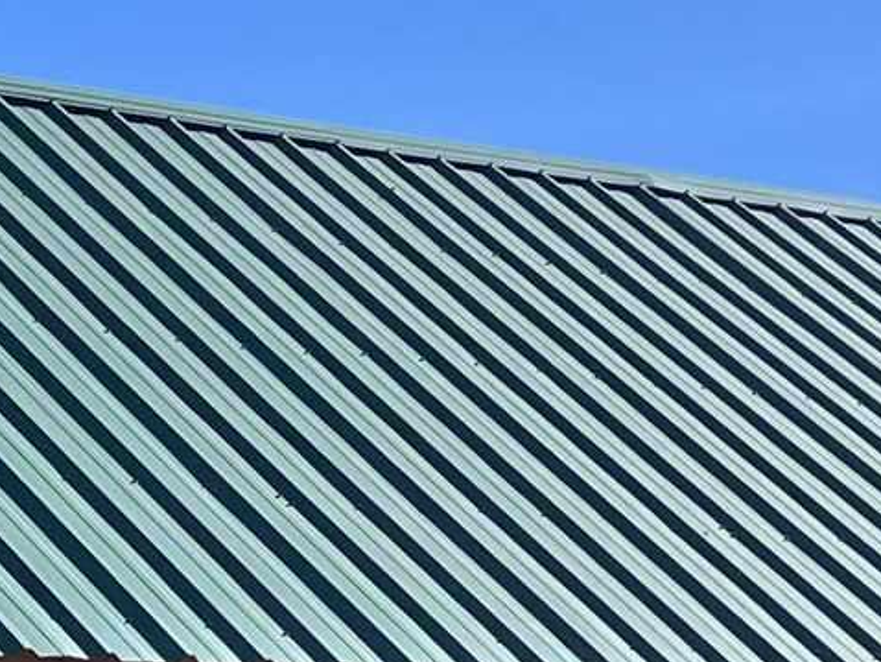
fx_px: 4252
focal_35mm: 167
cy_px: 734
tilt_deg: +4.2
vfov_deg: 8.8
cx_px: 610
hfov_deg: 11.8
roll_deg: +1.7
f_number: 1.5
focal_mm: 5.7
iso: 50
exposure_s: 1/4274
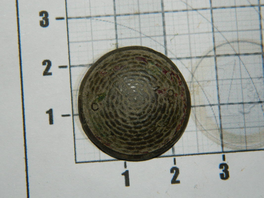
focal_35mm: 103
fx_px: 785
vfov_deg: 14.4
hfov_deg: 19.1
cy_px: 99
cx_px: 132
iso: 200
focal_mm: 18.6
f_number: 12.6
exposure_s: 1/60
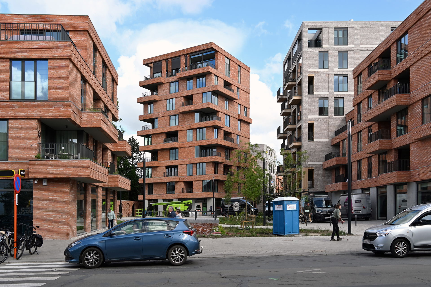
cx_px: 216
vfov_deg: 40.8
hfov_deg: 58.3
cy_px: 144
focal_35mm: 32
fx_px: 386
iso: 220
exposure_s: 1/250
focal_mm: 21.5
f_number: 8
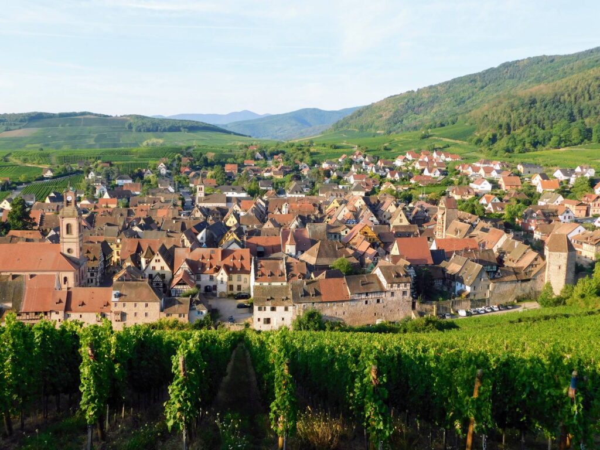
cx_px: 300
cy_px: 225
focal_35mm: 36
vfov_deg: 39.7
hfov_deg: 51.4
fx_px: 624
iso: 125
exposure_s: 1/400
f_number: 3.5
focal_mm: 6.3
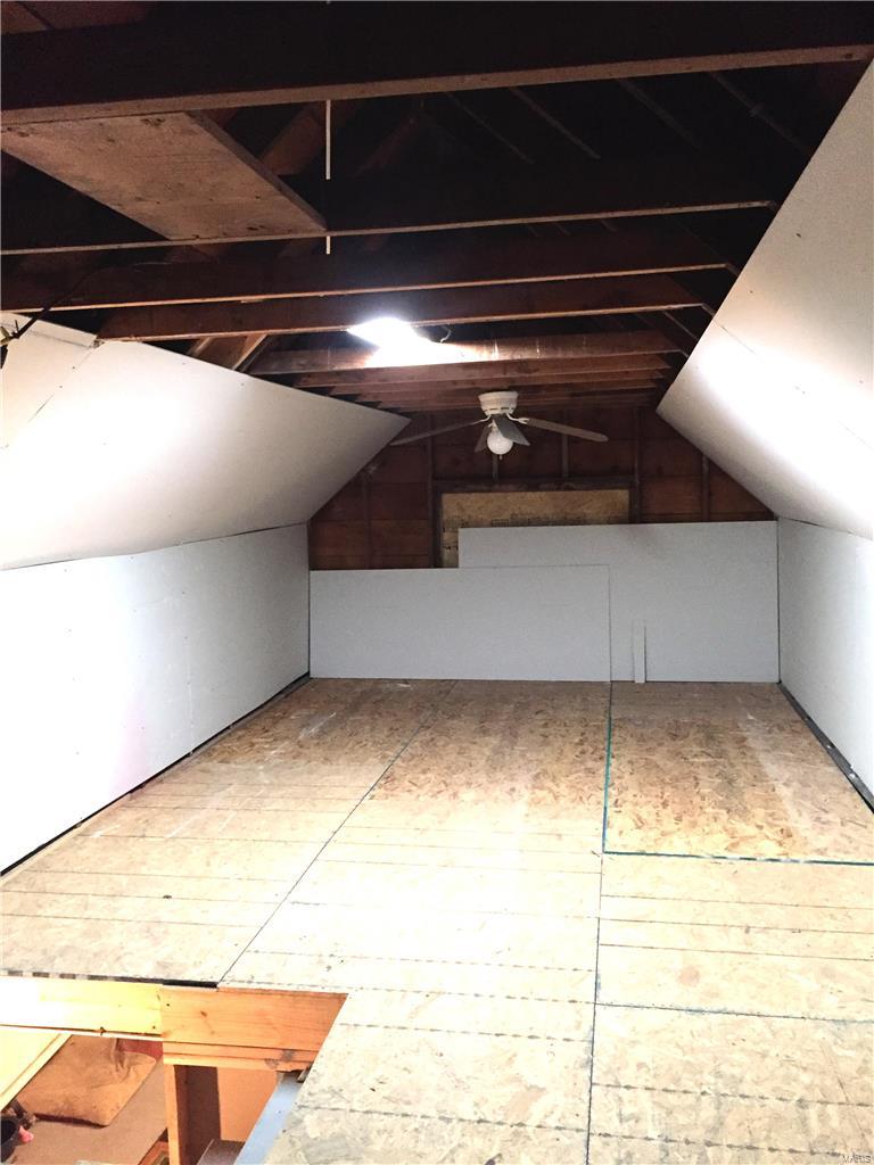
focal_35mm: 29
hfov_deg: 48.2
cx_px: 437
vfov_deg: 61.7
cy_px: 582
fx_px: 976
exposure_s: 1/15
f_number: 2.2
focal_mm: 4.15
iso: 500
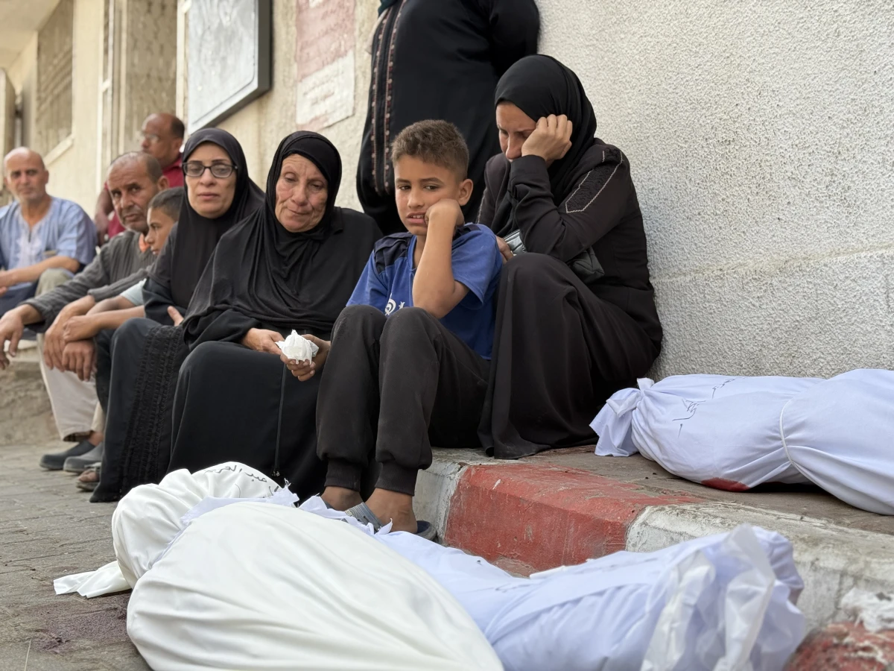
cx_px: 447
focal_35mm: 48
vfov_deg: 30.3
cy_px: 336
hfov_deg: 39.7
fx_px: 1240
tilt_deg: +3.7
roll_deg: -0.8
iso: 80
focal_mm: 6.76
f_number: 1.78
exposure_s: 1/819
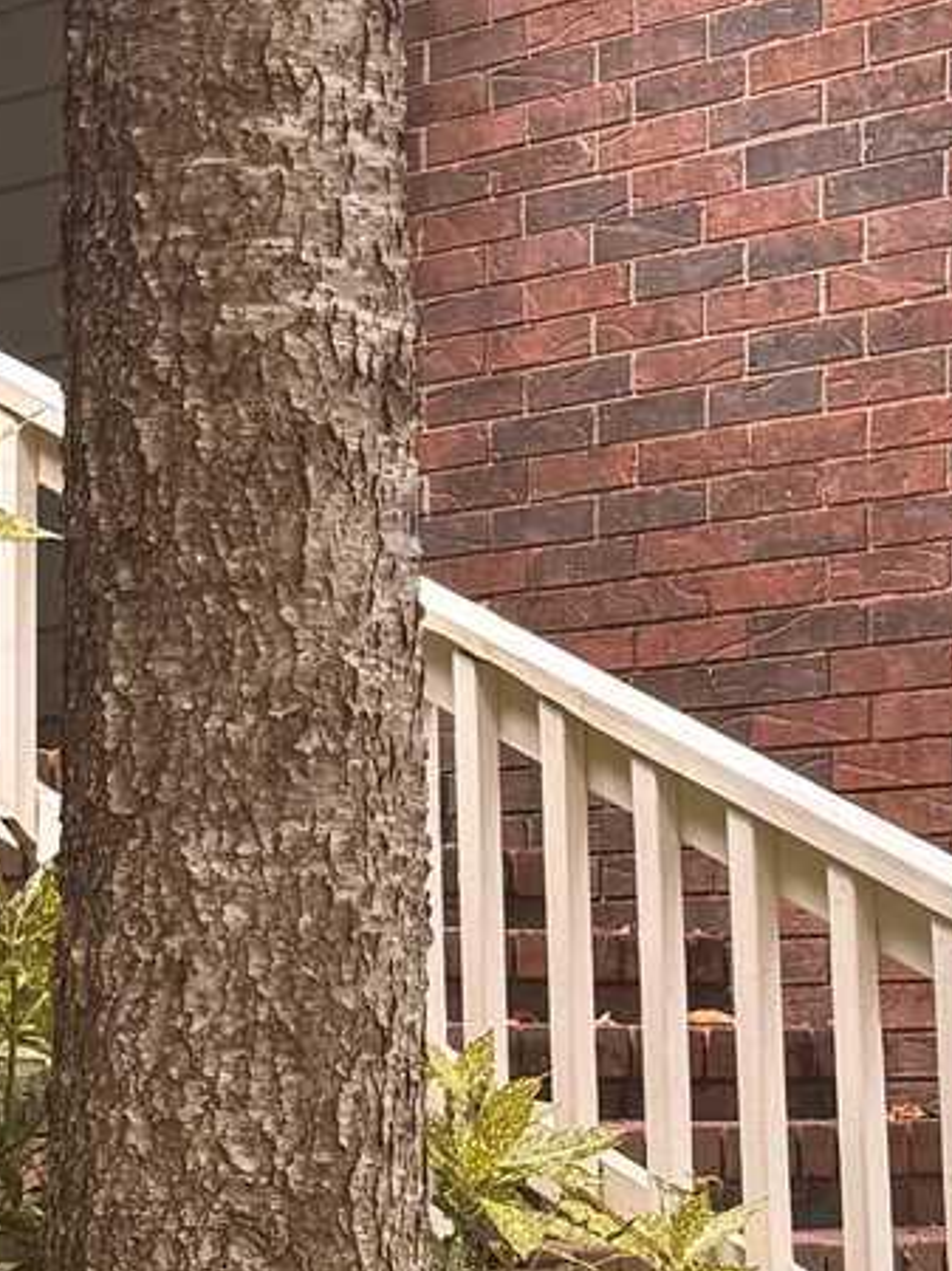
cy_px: 895
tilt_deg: +4.0
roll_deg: +0.4
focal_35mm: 123
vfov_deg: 16.0
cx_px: 316
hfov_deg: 12.0
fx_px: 4515
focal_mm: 6.76
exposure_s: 1/474
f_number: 1.78
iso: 80
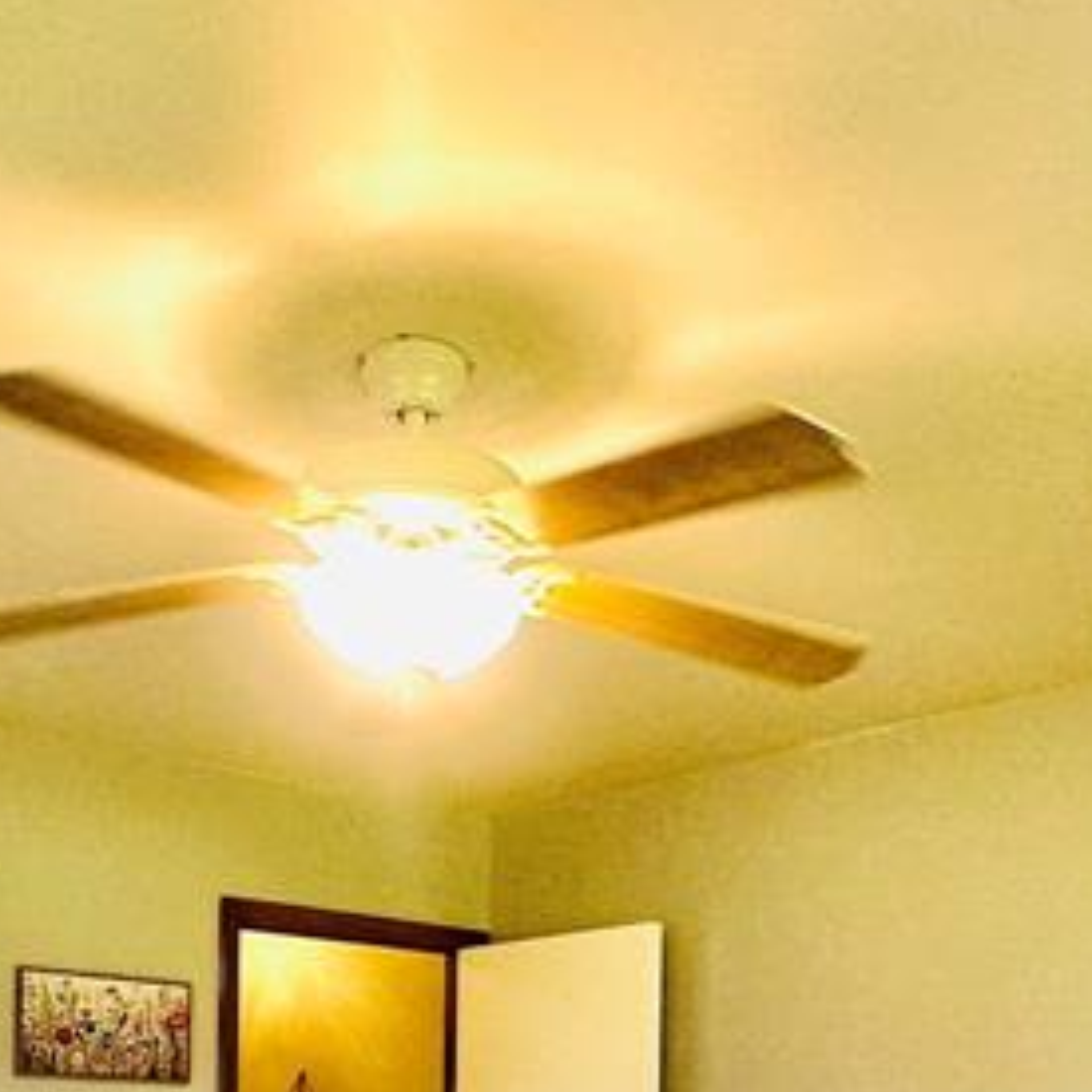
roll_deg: -0.9
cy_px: 1191
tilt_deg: -1.0
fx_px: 1642
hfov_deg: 36.8
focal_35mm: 46
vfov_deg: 32.5
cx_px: 508
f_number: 2.2
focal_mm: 2.22
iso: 160
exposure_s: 1/120
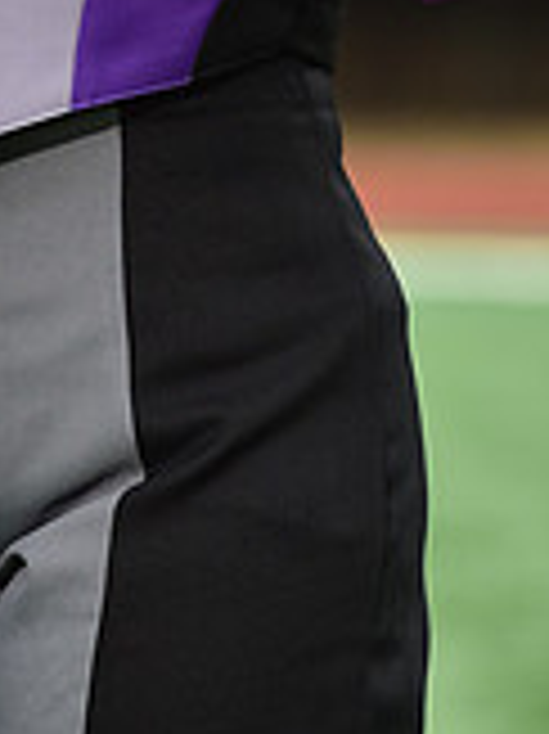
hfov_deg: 2.2
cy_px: -324
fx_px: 14504
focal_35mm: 685
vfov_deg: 2.9
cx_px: 70
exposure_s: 1/250
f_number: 5
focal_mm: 200
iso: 500
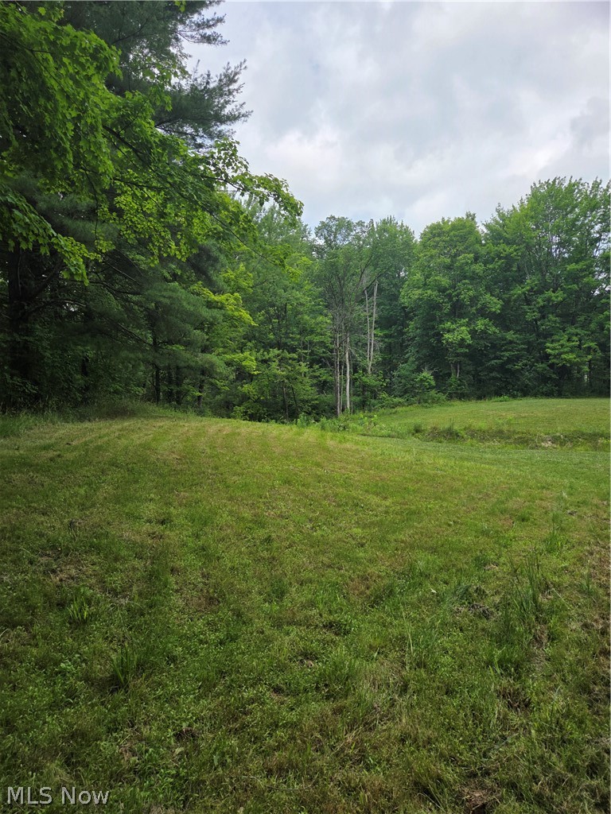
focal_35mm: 23
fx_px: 541
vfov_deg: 73.9
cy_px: 407
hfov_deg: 58.9
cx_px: 306
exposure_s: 1/4365
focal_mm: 5.4
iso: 80
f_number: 1.8
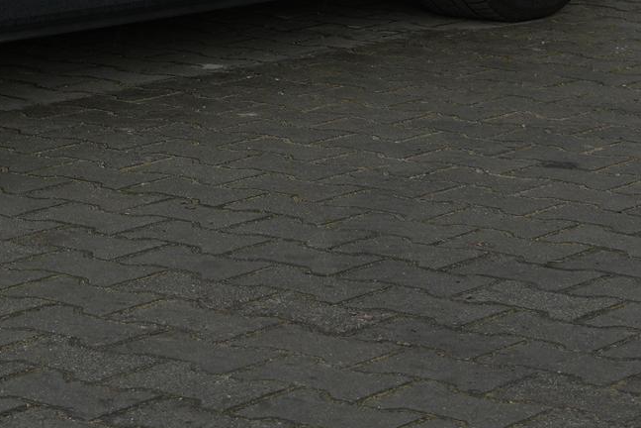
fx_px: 3151
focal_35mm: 177
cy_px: -396
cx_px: 60
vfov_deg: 7.5
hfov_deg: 11.5
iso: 200
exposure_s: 1/250
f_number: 4
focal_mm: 35.4
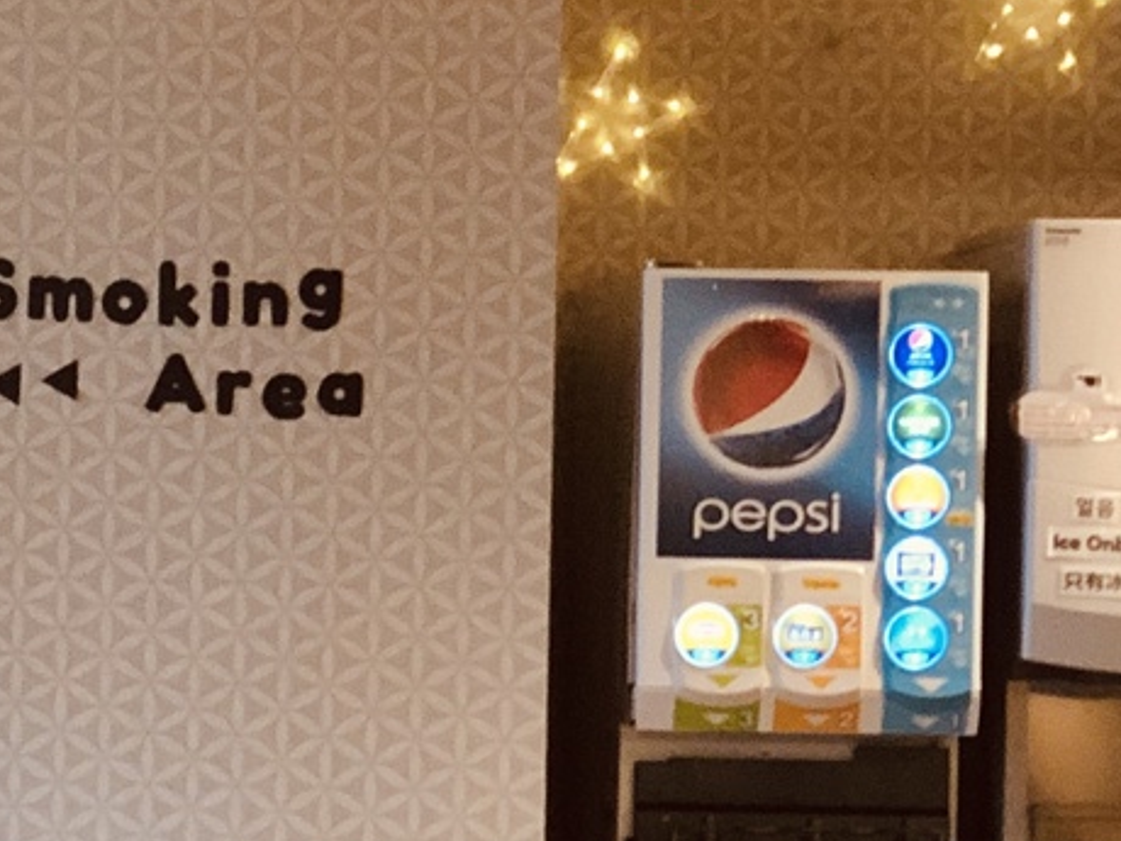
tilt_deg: -0.6
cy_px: 598
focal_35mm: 188
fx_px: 6088
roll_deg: -0.5
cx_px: -108
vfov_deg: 7.9
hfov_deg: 10.4
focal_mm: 6
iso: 160
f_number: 2.4
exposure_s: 1/22
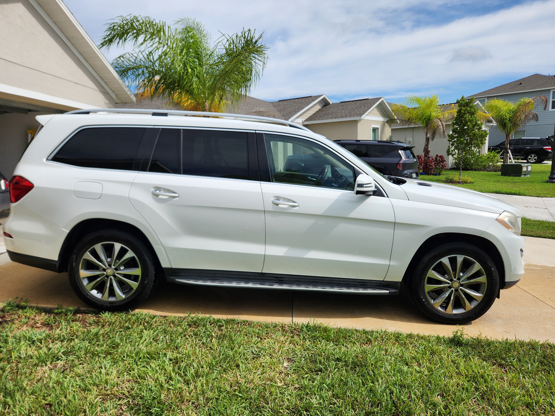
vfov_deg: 58.9
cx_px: 278
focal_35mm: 23
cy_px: 208
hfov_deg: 73.9
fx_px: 369
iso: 20
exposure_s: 1/2157
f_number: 1.8
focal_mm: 5.4
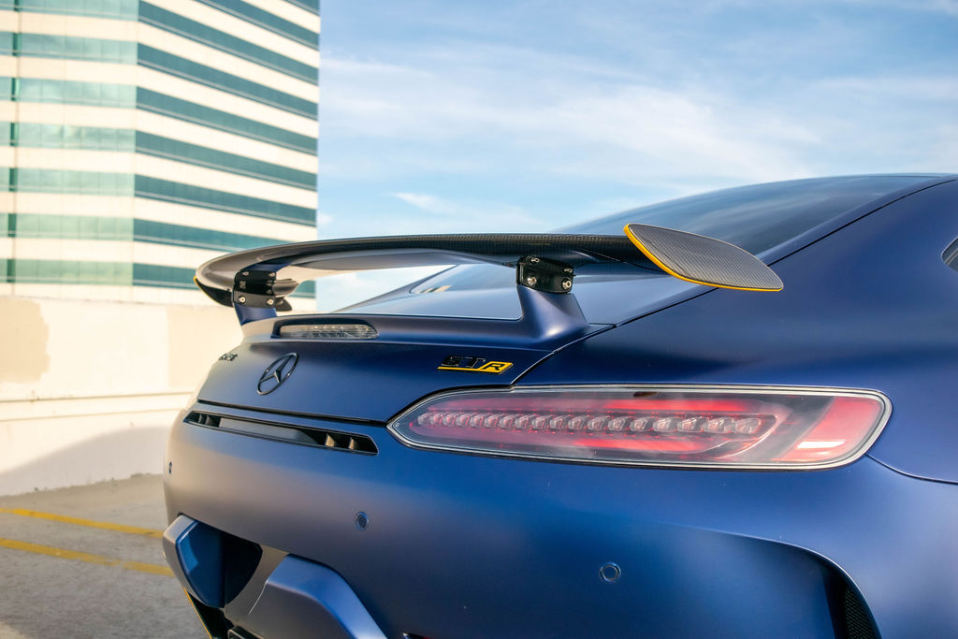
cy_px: 320
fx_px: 1078
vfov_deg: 33.0
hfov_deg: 47.9
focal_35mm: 40
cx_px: 479
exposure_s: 1/1250
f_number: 5.6
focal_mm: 27
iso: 400
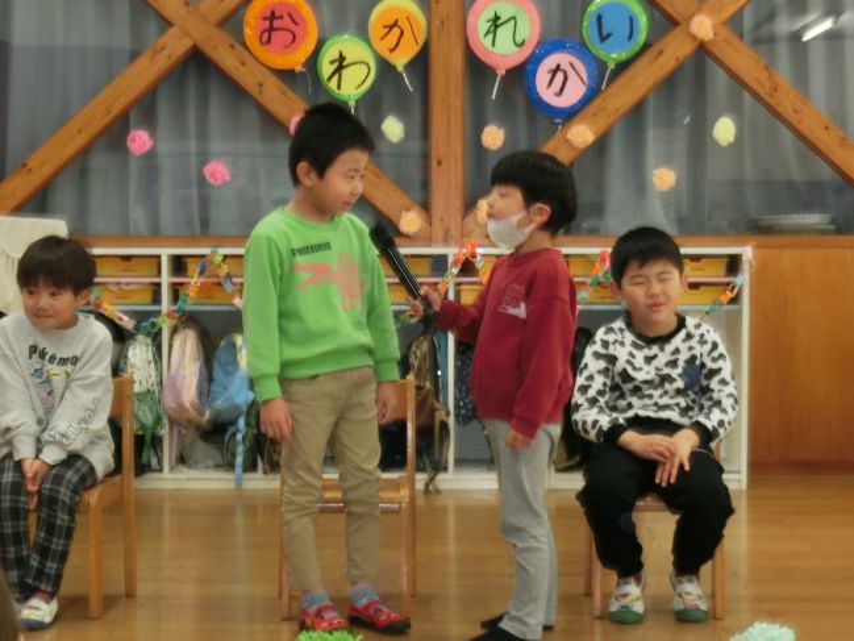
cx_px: 427
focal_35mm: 70
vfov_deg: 21.0
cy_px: 320
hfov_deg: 27.8
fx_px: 1727
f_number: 5.2
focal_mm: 12.4
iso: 400
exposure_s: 1/25
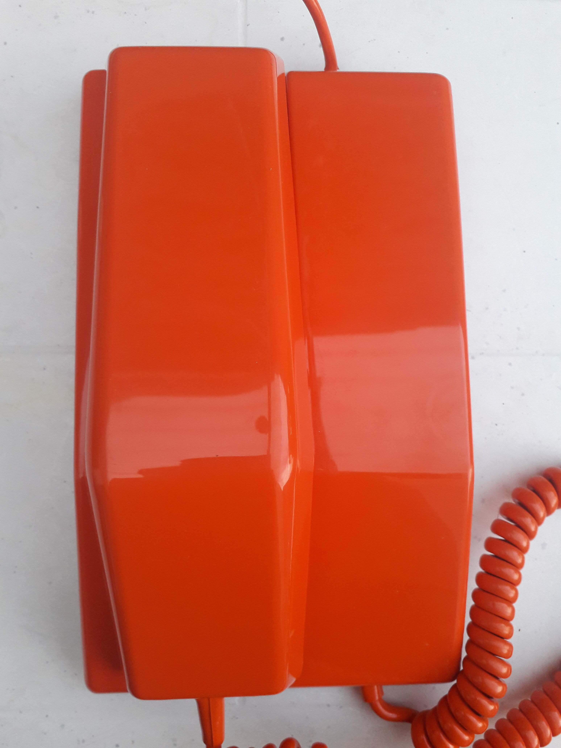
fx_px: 583
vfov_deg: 65.3
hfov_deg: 51.4
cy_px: 374
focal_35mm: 27
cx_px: 280
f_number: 1.9
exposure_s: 1/50
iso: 100
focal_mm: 3.6
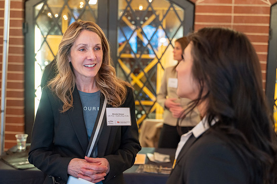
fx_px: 369
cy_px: 92
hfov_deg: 41.1
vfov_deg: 28.0
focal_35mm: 48
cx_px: 138
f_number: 2.8
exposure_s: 1/60
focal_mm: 48
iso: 2000
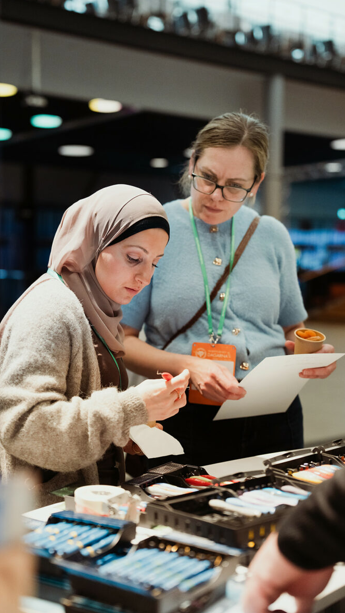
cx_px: 148
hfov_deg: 24.9
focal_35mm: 48
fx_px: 780
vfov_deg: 42.9
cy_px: 302
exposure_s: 1/640
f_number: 2
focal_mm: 45
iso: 1000
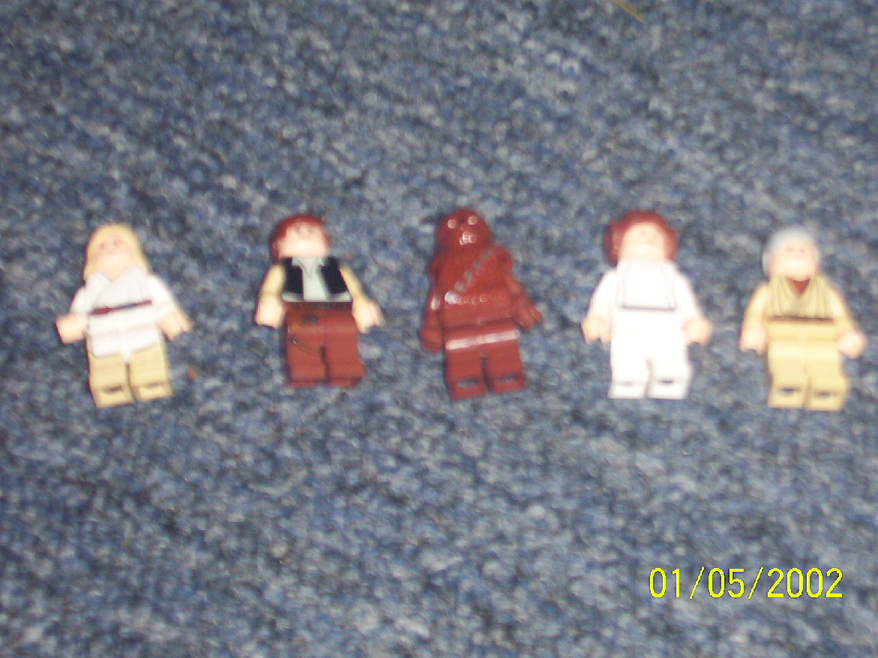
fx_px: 2359
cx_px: 443
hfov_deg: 21.1
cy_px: 328
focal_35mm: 93
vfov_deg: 15.9
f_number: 4.33
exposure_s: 1/72.2
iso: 140
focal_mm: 14.19
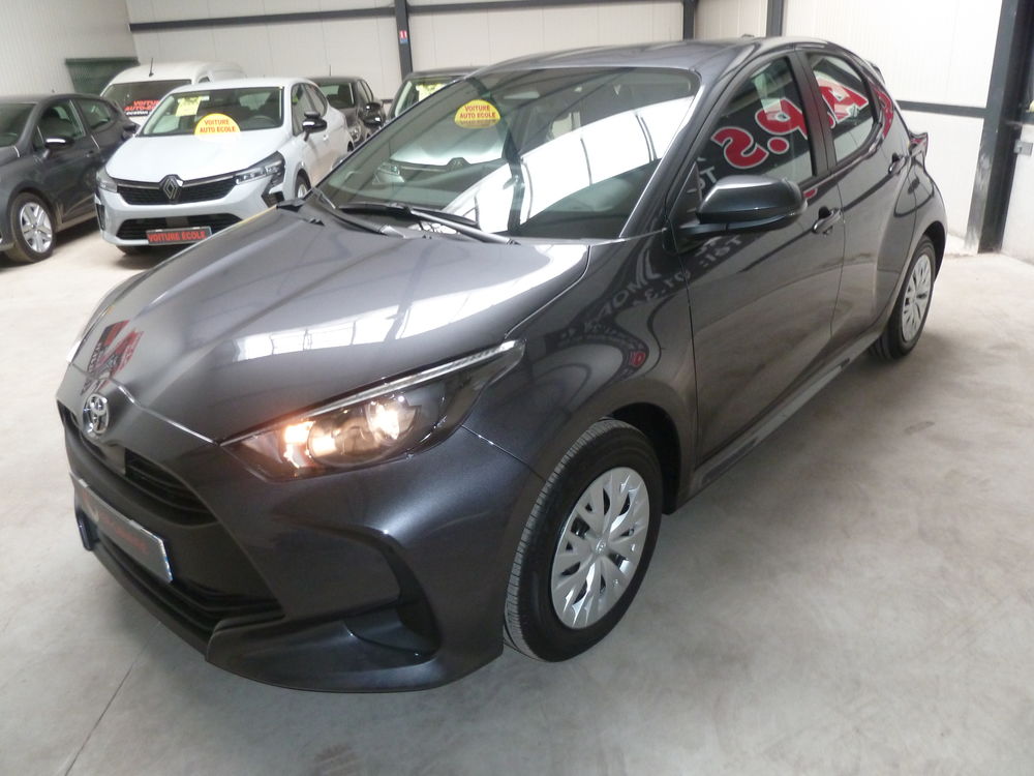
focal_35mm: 25
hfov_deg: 69.4
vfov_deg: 54.9
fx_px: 747
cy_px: 388
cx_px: 517
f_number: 3.3
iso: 250
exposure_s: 1/30
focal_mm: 4.1
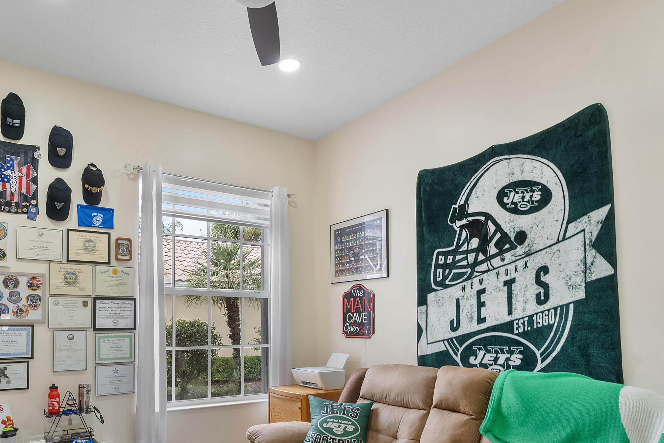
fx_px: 446
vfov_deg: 50.7
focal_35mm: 24
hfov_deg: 72.7
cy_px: 331
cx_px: 270
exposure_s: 1/25
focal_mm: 15.1
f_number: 8
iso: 500
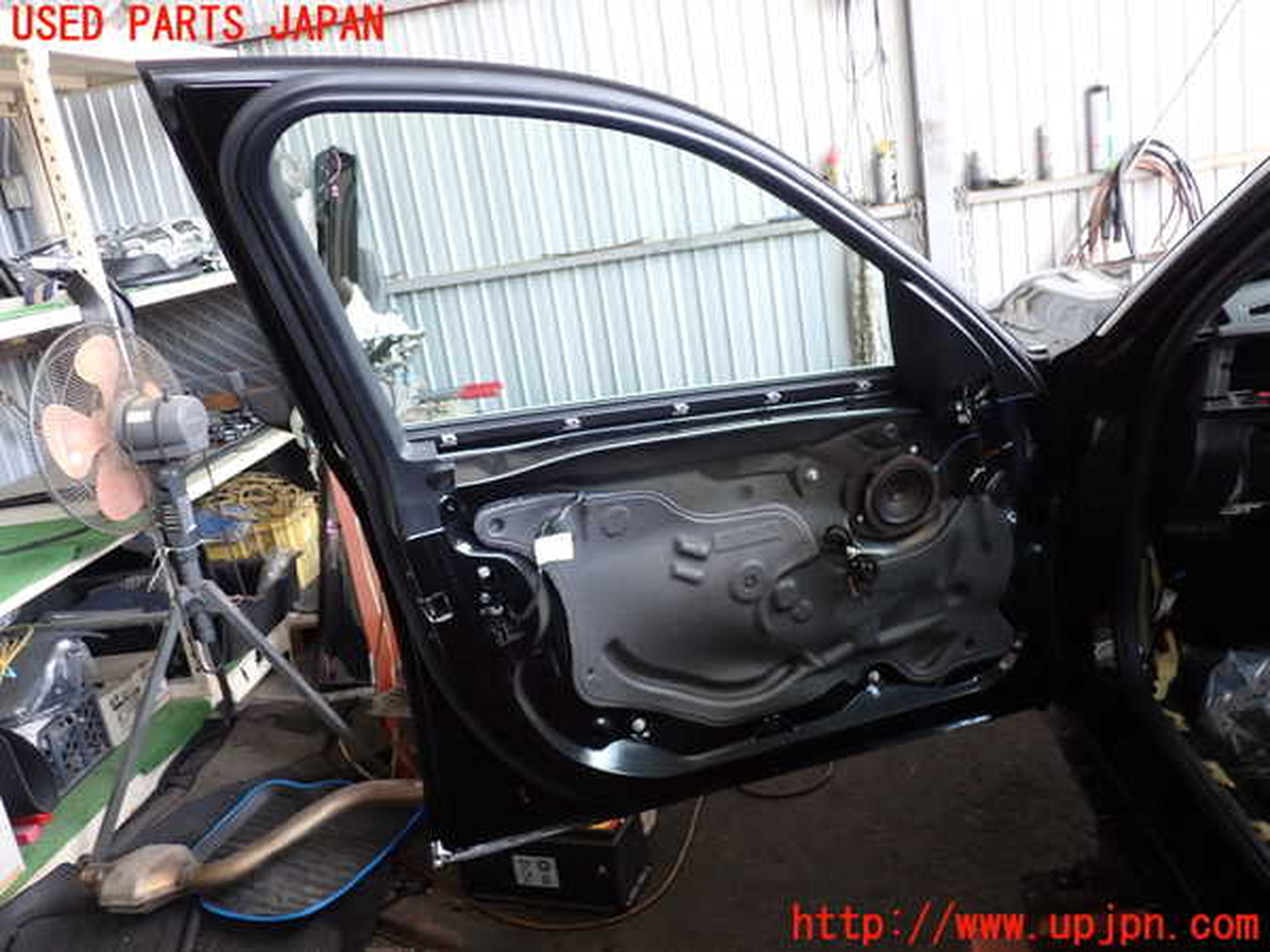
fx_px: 1101
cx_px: 635
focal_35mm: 30
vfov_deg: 46.8
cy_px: 476
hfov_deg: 60.0
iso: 125
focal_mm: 5.4
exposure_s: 1/60
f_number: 2.3
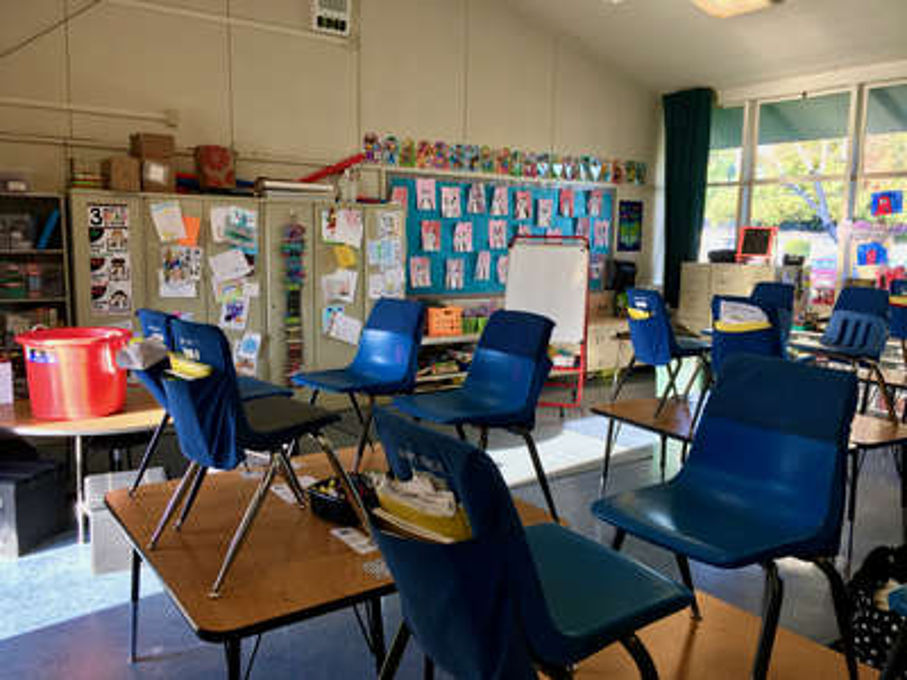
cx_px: 454
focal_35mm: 29
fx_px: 760
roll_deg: -0.4
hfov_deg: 61.7
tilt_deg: -6.8
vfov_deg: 48.2
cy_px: 340
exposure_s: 1/40
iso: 25
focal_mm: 4.15
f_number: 2.2
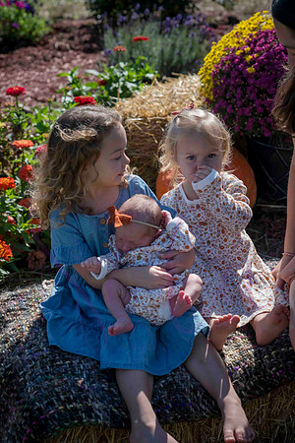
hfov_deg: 16.1
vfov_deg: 23.9
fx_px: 1045
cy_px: 222
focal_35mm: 85
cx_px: 148
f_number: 6.3
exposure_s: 1/1250
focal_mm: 85
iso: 400
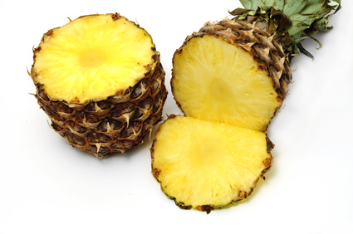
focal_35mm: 72
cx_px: 176
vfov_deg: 18.9
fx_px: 705
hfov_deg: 28.1
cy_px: 117
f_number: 16
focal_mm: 48
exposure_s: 1/125
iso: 200
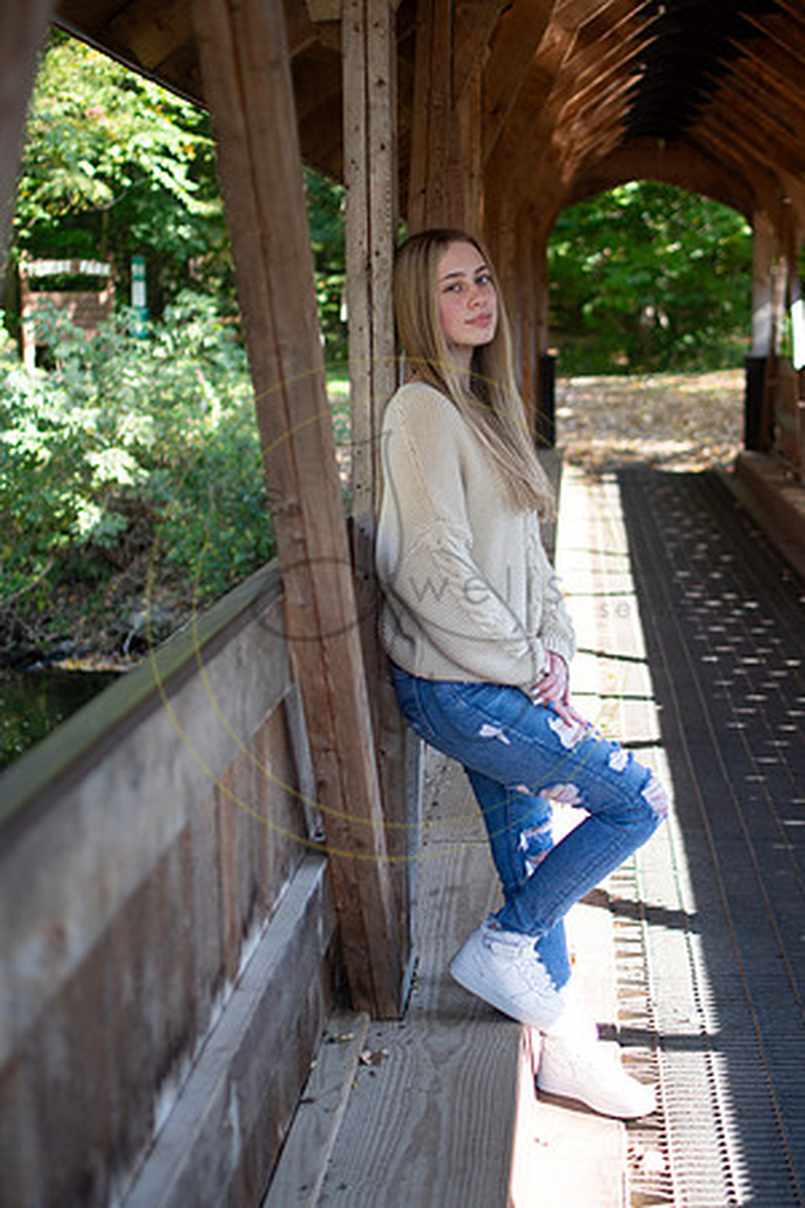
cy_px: 604
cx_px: 402
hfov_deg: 26.0
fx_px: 1744
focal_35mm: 52
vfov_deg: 38.2
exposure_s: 1/200
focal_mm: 35
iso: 100
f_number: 2.5
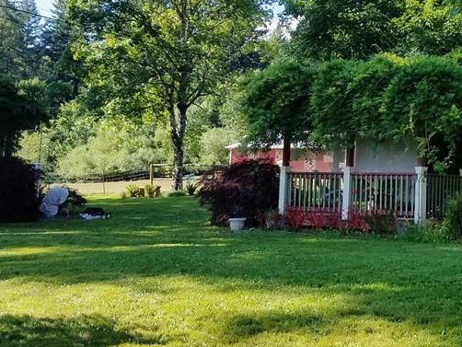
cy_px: 93
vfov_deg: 27.2
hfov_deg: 34.9
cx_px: 375
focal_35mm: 53
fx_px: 708
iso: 50
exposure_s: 1/1328
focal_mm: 4.2
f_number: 1.7
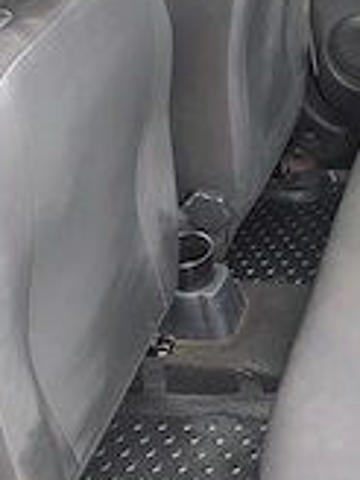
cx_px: 407
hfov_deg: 22.5
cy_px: 217
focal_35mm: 61
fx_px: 846
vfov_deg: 31.7
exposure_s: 1/60
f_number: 1.4
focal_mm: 5.89
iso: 588
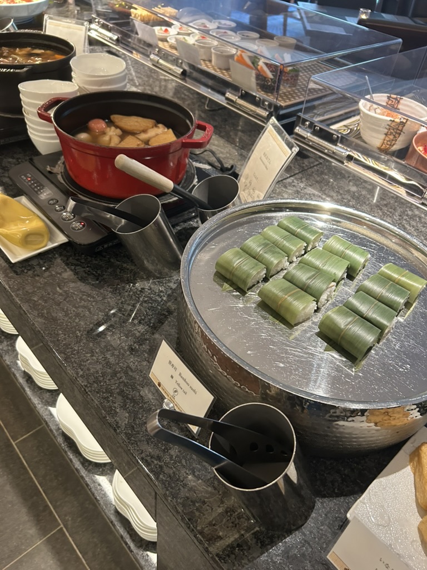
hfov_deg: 53.1
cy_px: 285
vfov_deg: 67.3
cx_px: 214
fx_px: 428
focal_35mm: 26
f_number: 1.5
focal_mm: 5.7
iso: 320
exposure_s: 1/60
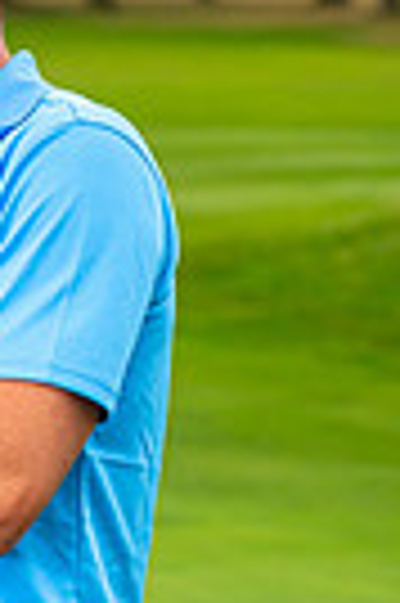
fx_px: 6216
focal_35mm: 372
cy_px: 418
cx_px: -872
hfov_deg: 3.6
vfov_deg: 5.5
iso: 200
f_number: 5.6
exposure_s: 1/160
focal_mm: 86
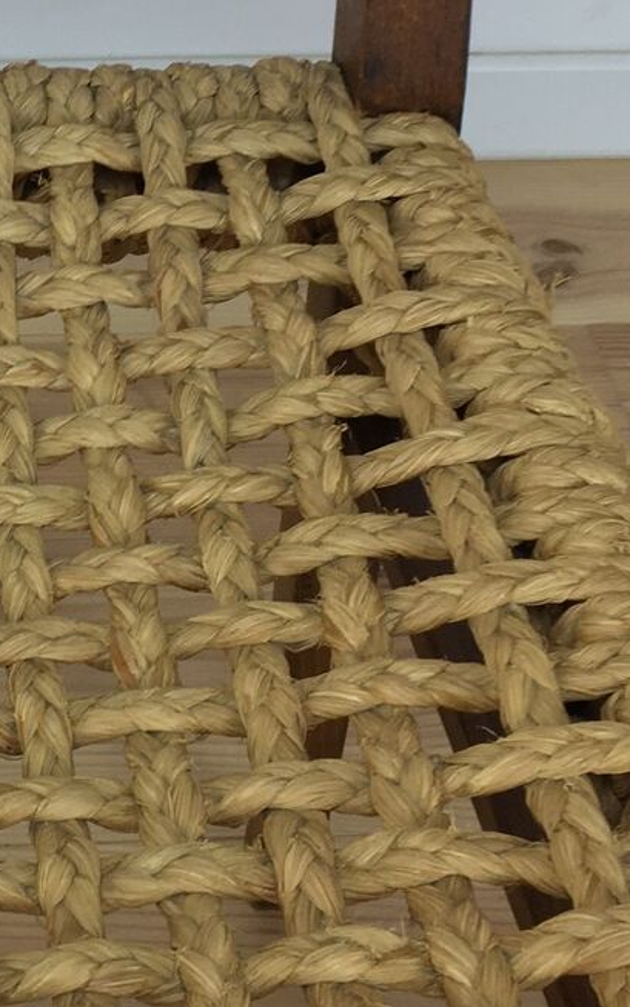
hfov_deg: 13.5
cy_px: 134
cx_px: -137
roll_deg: -1.1
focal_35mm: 94
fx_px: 2581
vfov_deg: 21.7
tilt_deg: -34.4
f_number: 2.2
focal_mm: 4.15
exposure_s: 1/33
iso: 40
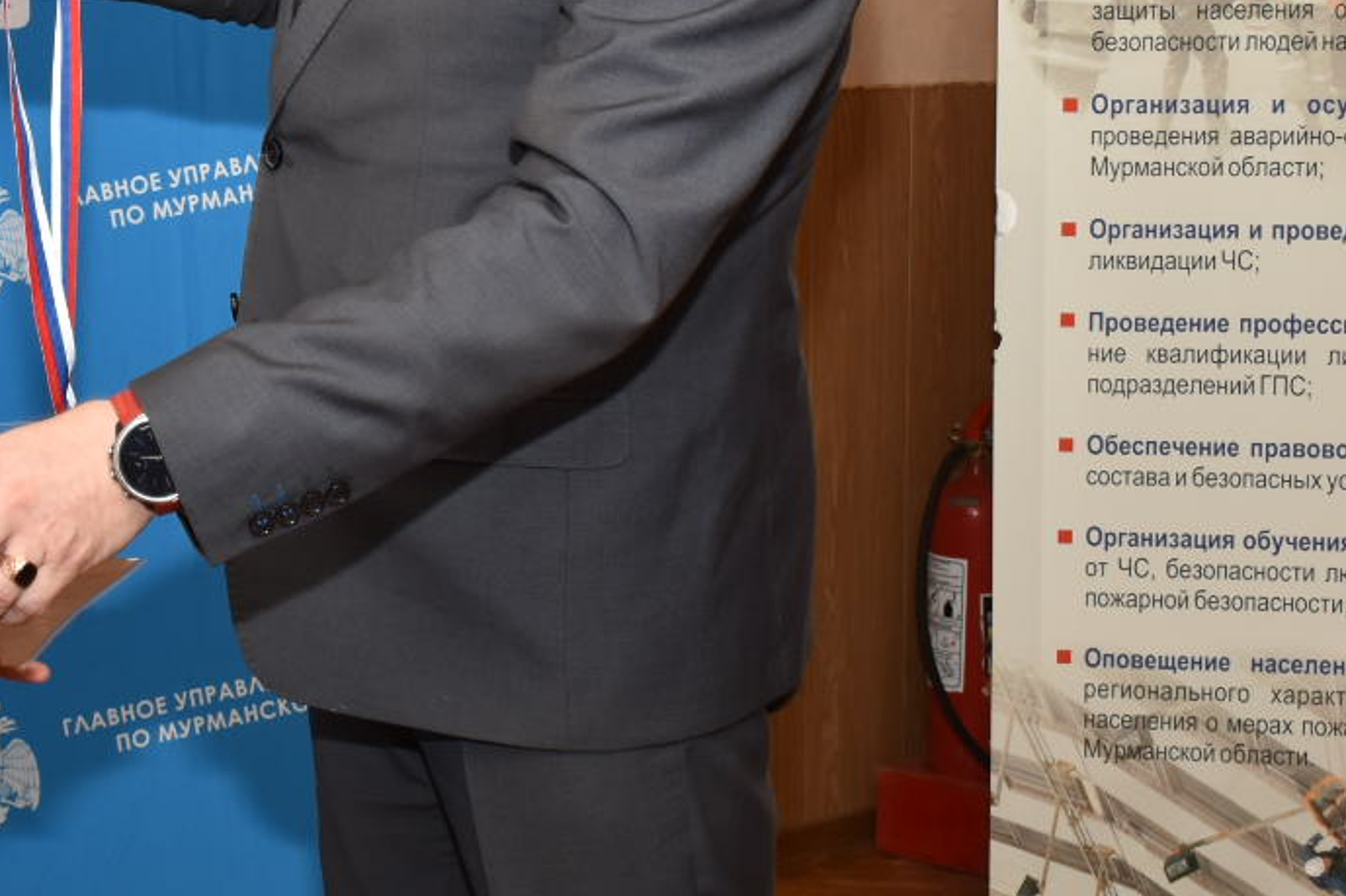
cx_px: 248
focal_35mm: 81
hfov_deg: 24.6
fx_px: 3034
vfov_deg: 16.7
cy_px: 185
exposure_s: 1/90
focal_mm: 23
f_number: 6.7
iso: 400
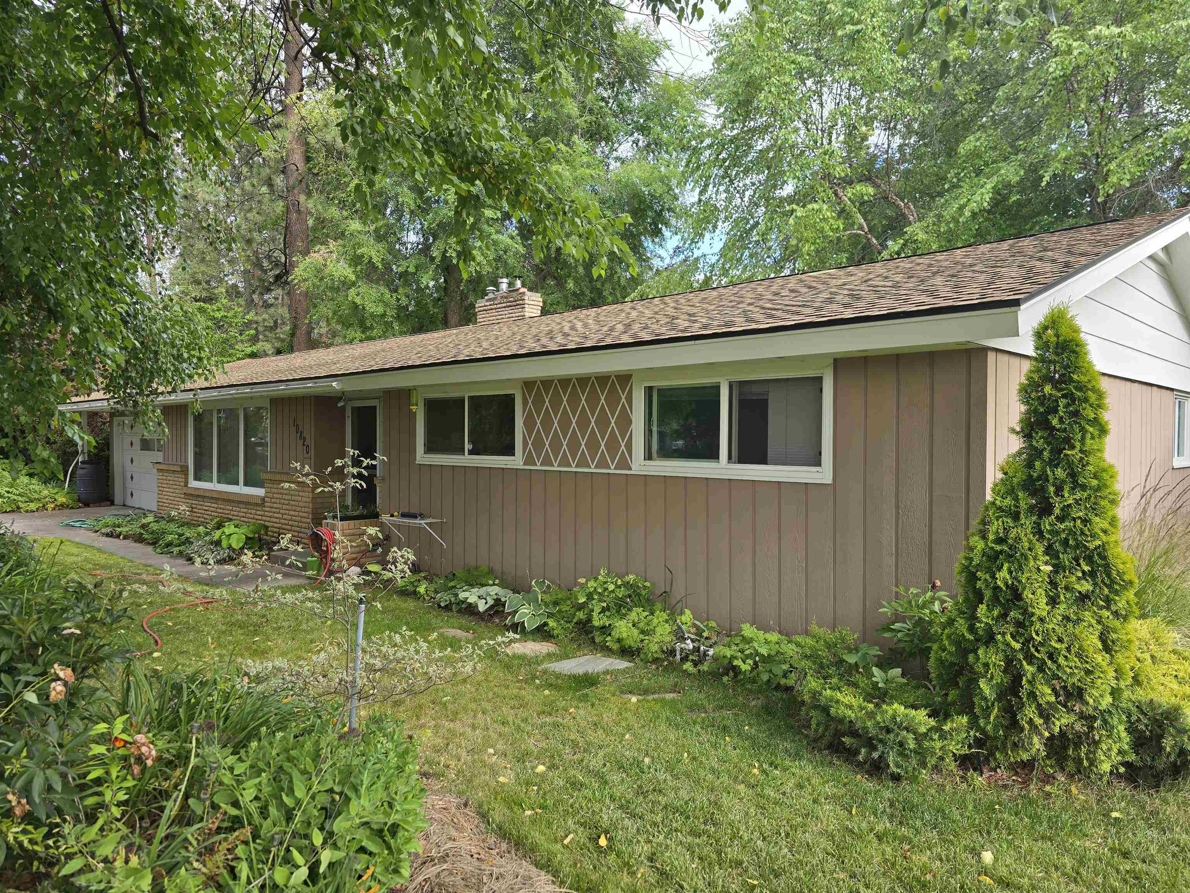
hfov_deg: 73.9
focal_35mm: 23
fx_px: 791
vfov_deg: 58.9
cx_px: 595
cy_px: 446
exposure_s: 1/180
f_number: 1.7
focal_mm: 6.3
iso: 16
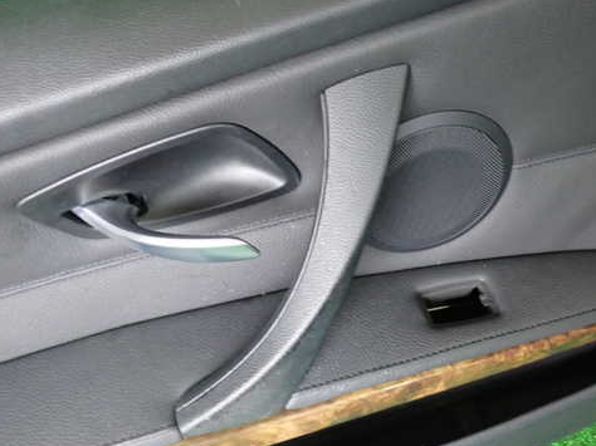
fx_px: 654
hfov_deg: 48.8
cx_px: 346
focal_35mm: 38
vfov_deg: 37.7
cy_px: 240
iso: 640
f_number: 2.3
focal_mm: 5.4
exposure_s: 1/30
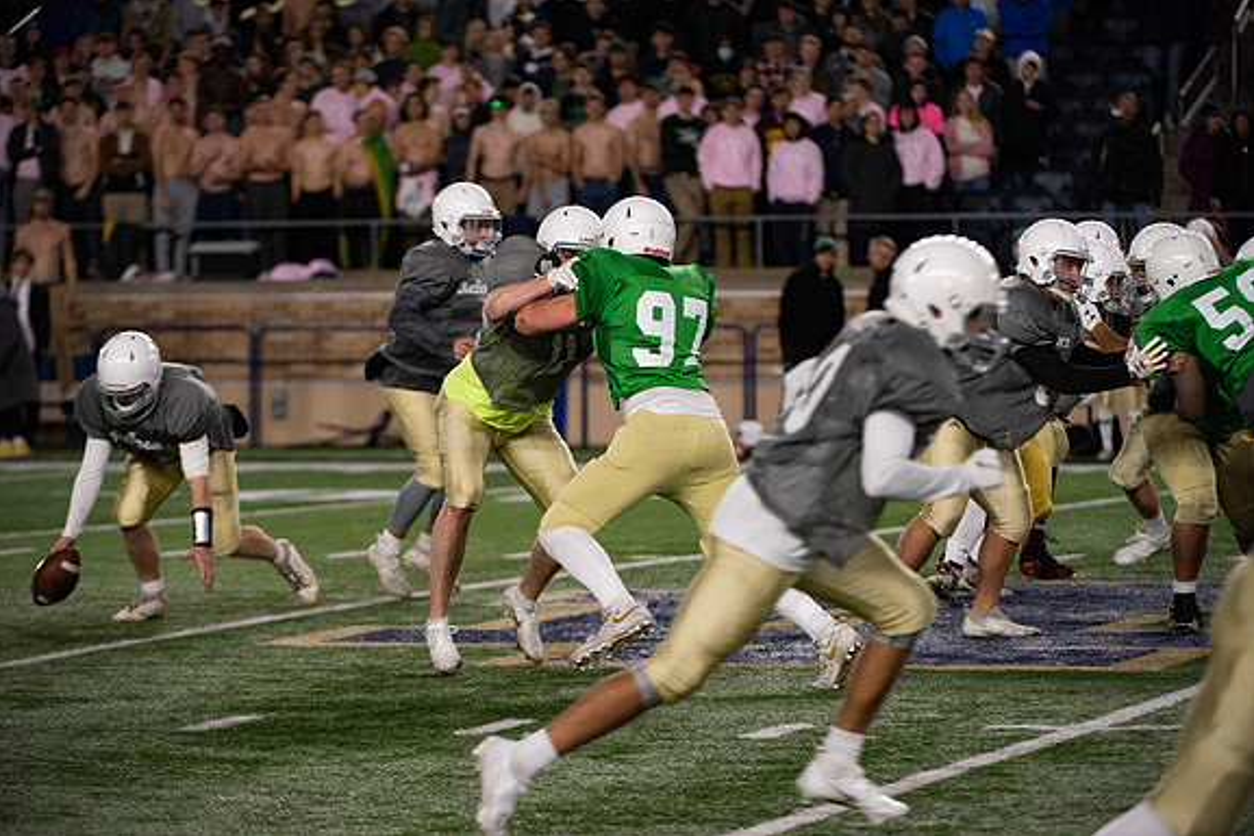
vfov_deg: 6.8
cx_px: 626
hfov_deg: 10.2
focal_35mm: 201
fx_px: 7003
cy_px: 418
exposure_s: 1/500
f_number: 4
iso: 2800
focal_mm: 200
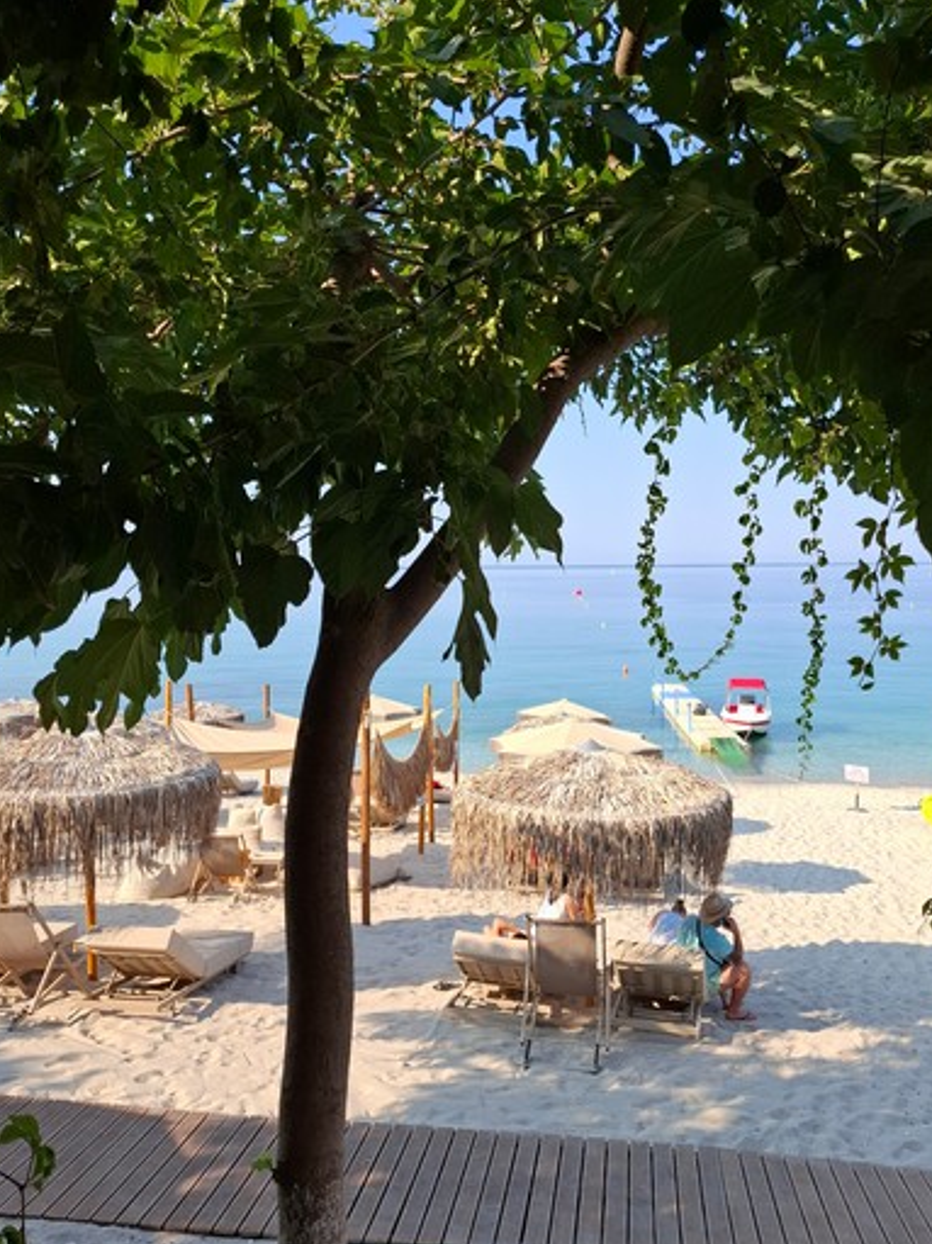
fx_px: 970
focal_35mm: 27
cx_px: 494
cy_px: 669
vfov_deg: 65.2
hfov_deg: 51.3
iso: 50
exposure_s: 1/1155
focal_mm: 5.54
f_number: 1.8
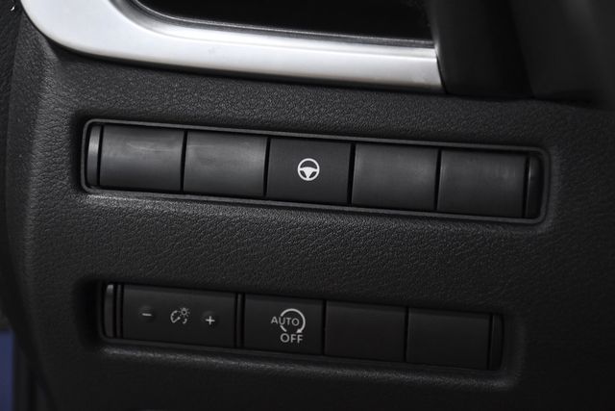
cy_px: 206
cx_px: 308
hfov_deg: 20.6
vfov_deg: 13.8
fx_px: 1692
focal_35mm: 99
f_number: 5
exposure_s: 1/200
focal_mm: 66
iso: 2500
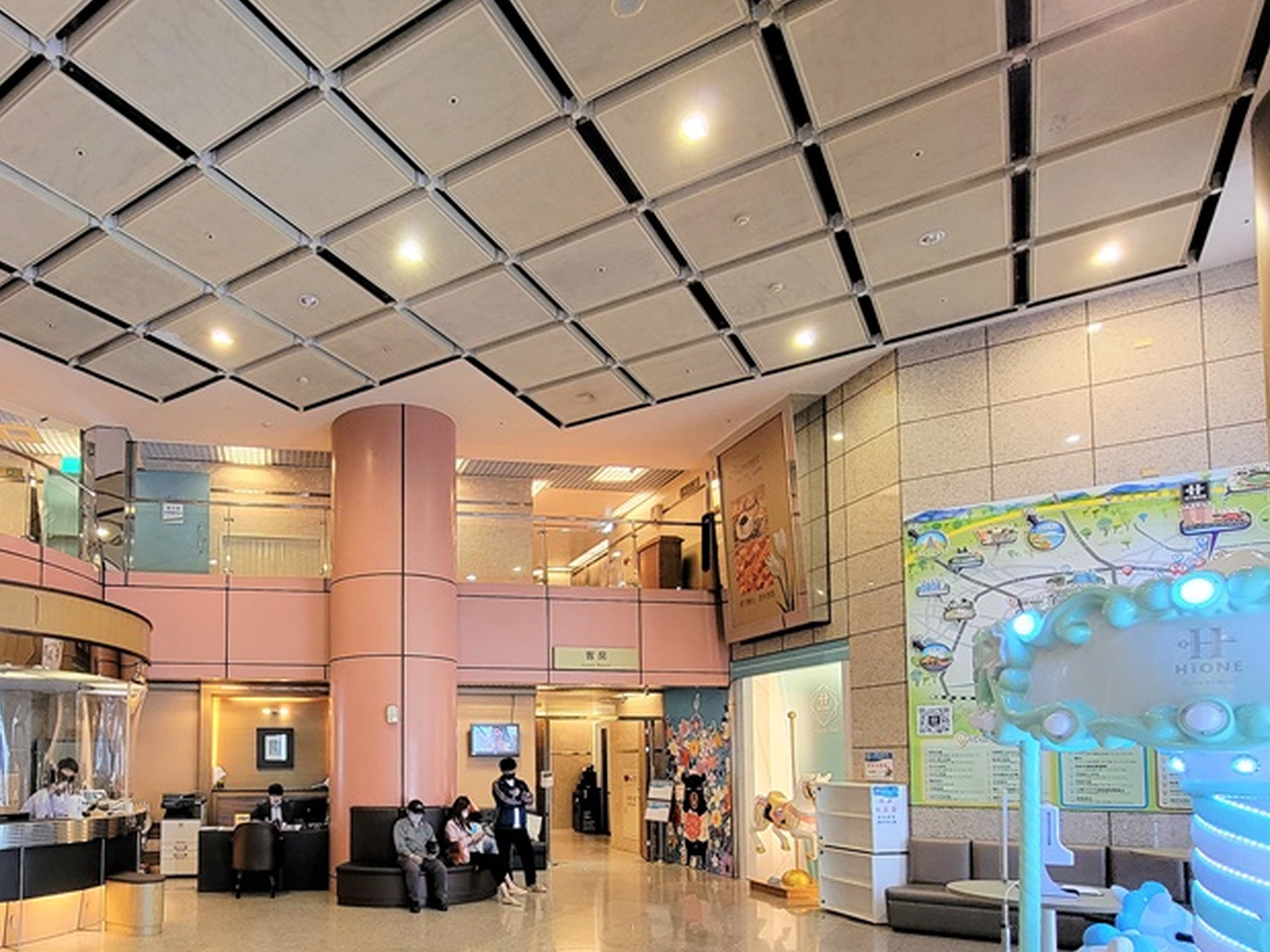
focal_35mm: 21
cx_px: 390
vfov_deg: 60.2
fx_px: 770
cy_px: 708
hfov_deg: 75.7
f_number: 2.2
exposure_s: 1/60
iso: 400
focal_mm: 2.2
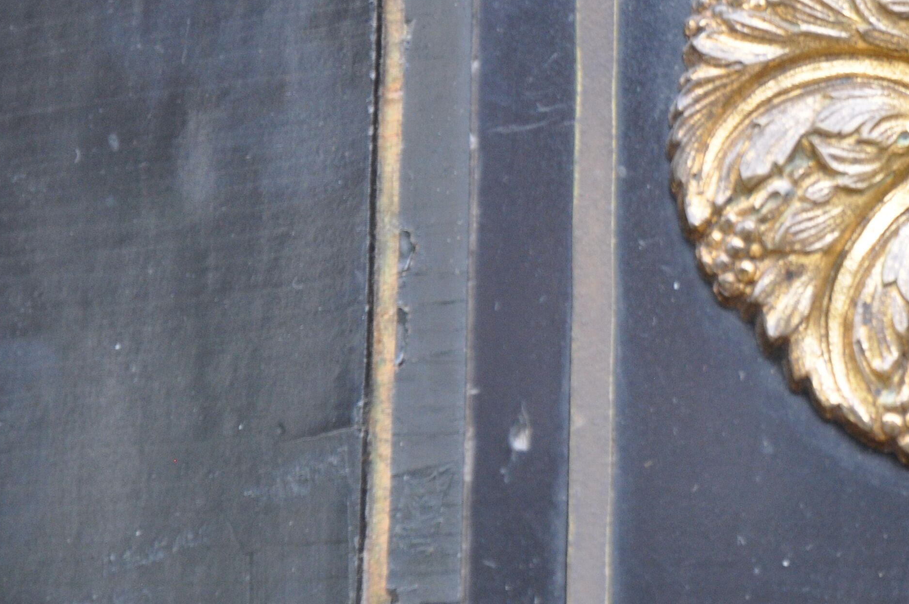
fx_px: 9058
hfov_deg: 5.7
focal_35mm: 359
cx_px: 1022
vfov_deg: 3.8
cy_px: 233
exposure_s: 1/60
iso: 560
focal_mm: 105
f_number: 5.6
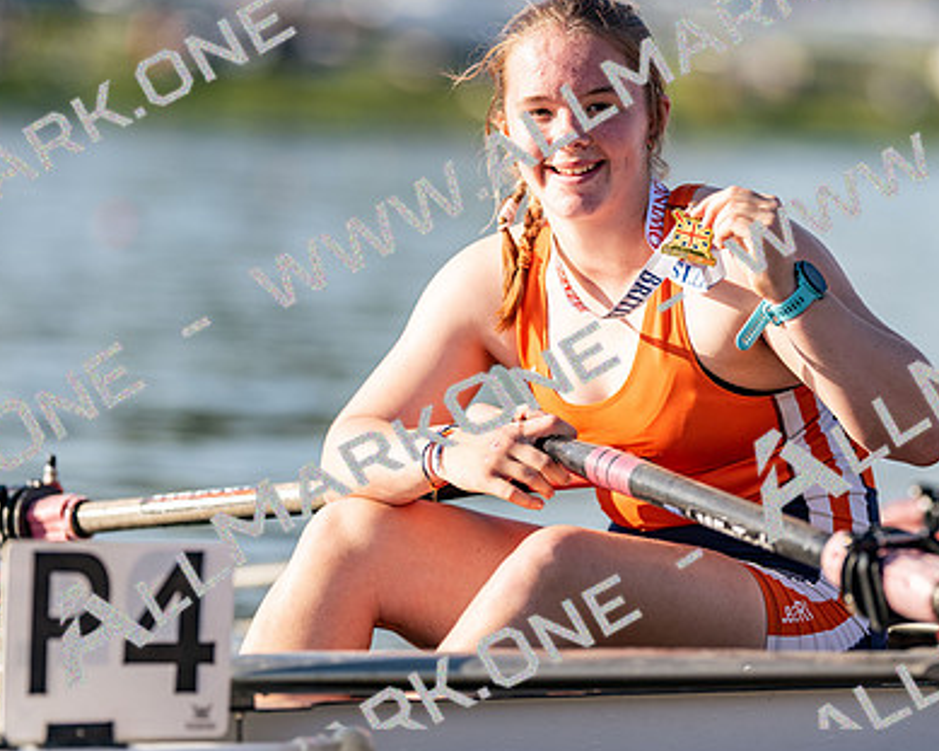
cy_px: 315
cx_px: 548
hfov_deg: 10.2
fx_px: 5251
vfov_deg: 8.2
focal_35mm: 189
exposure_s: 1/2500
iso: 64
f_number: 1.8
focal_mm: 135
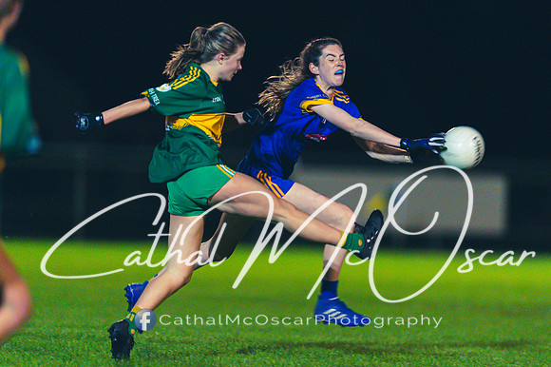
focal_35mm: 455
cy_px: 209
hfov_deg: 4.5
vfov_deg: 3.0
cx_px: 313
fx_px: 6960
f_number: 2.8
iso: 5000
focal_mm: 400
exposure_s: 1/500
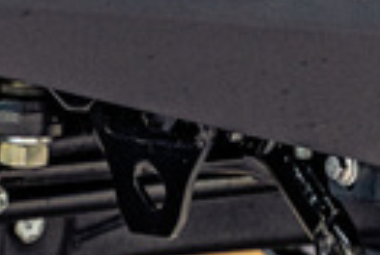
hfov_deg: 3.9
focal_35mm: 522
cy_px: -348
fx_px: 5523
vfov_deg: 2.6
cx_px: 352
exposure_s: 1/125
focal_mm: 67
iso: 640
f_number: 4.5
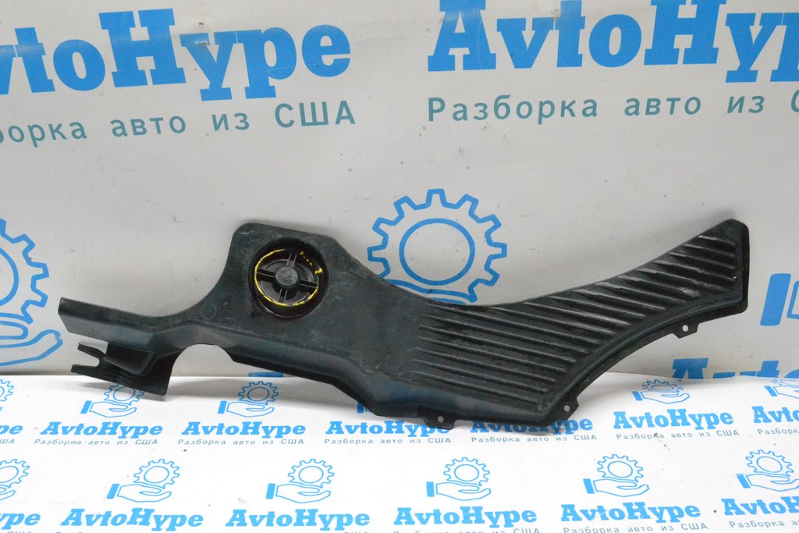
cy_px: 266
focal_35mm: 33
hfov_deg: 57.2
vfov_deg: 40.0
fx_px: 732
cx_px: 400
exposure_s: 1/100
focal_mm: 22
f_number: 13
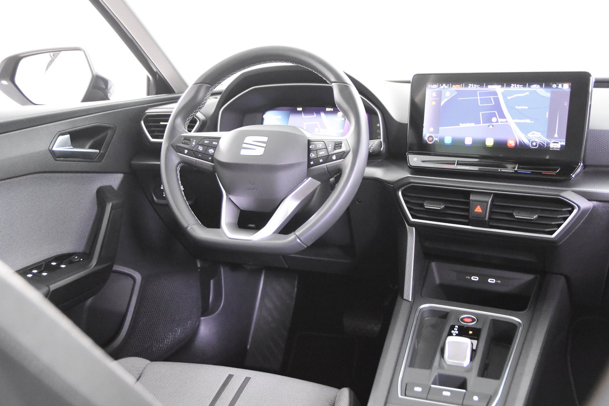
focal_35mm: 39
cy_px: 203
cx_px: 304
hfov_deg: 49.6
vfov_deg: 34.2
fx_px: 660
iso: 9000
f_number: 3.2
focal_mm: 26
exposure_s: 1/40
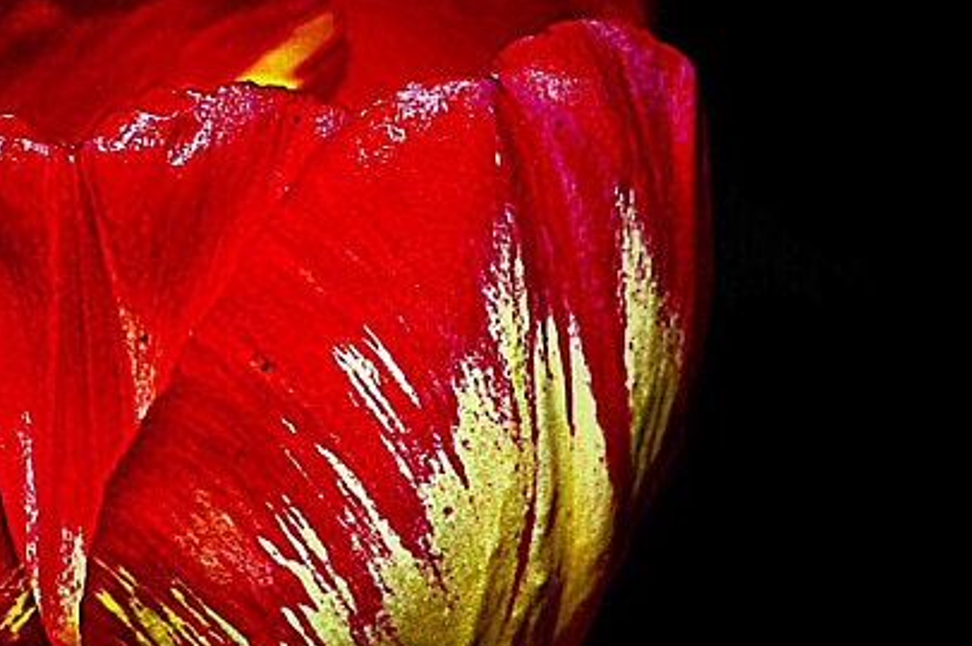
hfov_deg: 1.3
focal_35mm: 1578
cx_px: 189
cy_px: 348
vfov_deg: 0.9
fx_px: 42570
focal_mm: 400
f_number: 5.6
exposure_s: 1/3200
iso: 200
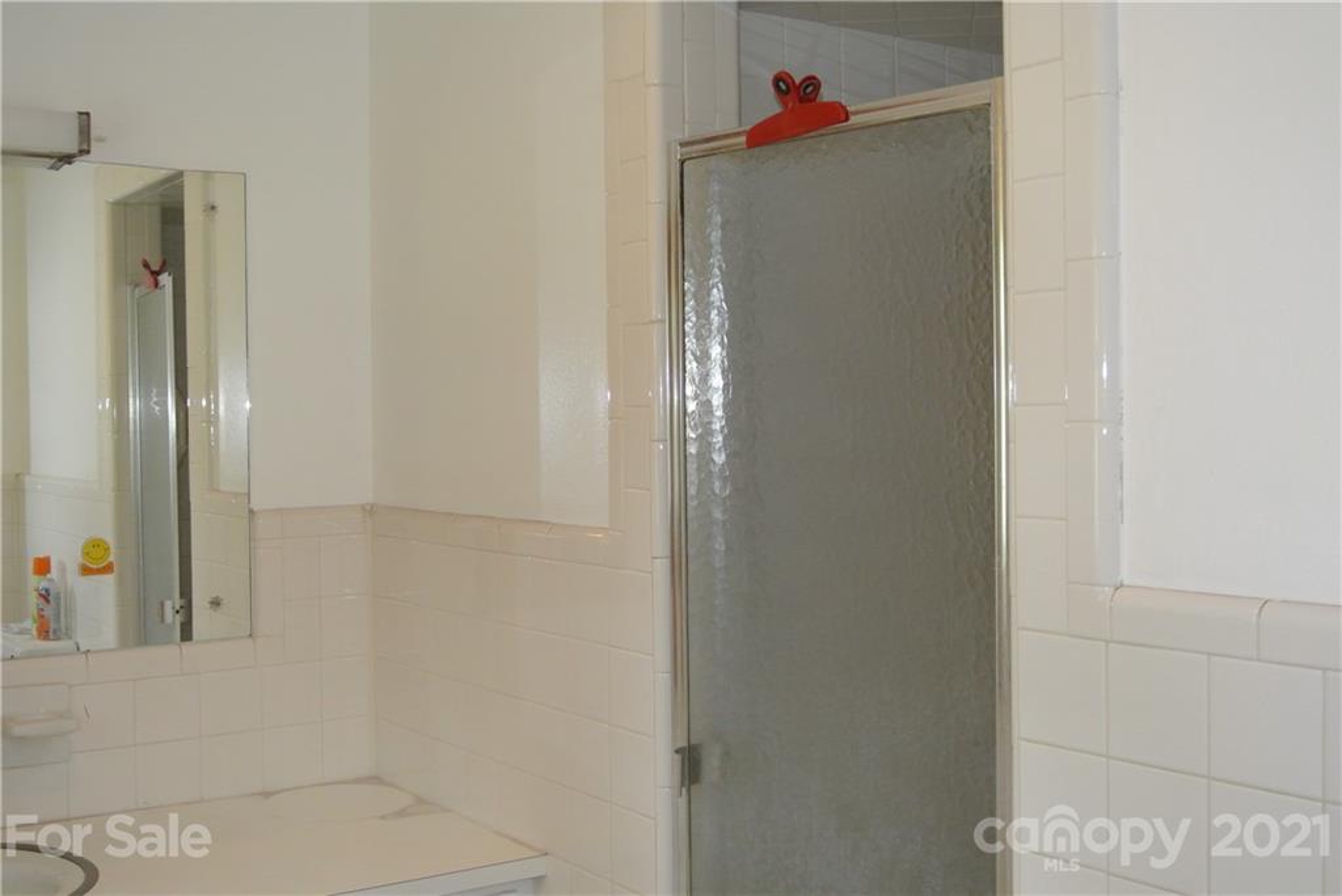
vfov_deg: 31.9
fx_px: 1566
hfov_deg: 46.4
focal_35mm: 42
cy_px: 448
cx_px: 671
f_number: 4.2
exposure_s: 1/60
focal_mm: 15.7
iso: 800
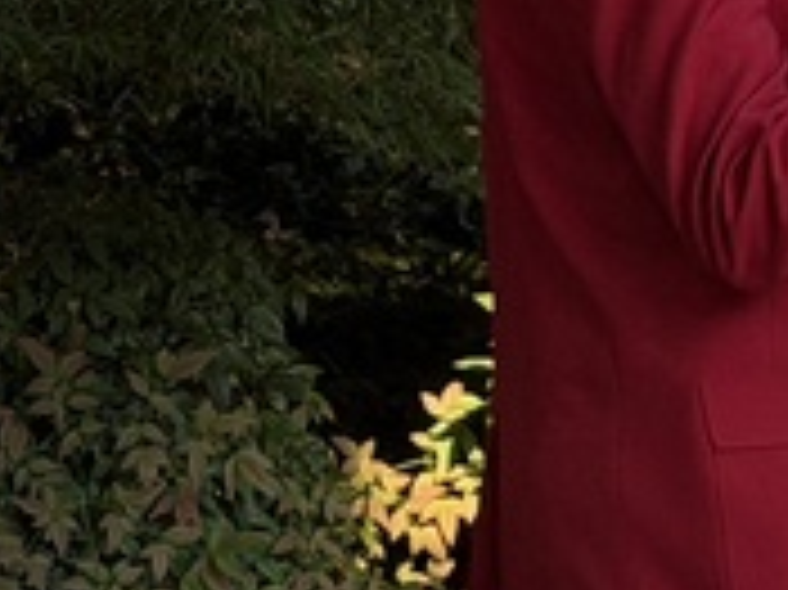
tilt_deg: -2.4
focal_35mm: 281
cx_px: 1238
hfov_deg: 6.9
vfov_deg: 5.3
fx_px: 6392
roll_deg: -0.2
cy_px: 536
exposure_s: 1/895
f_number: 1.78
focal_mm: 6.76
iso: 64
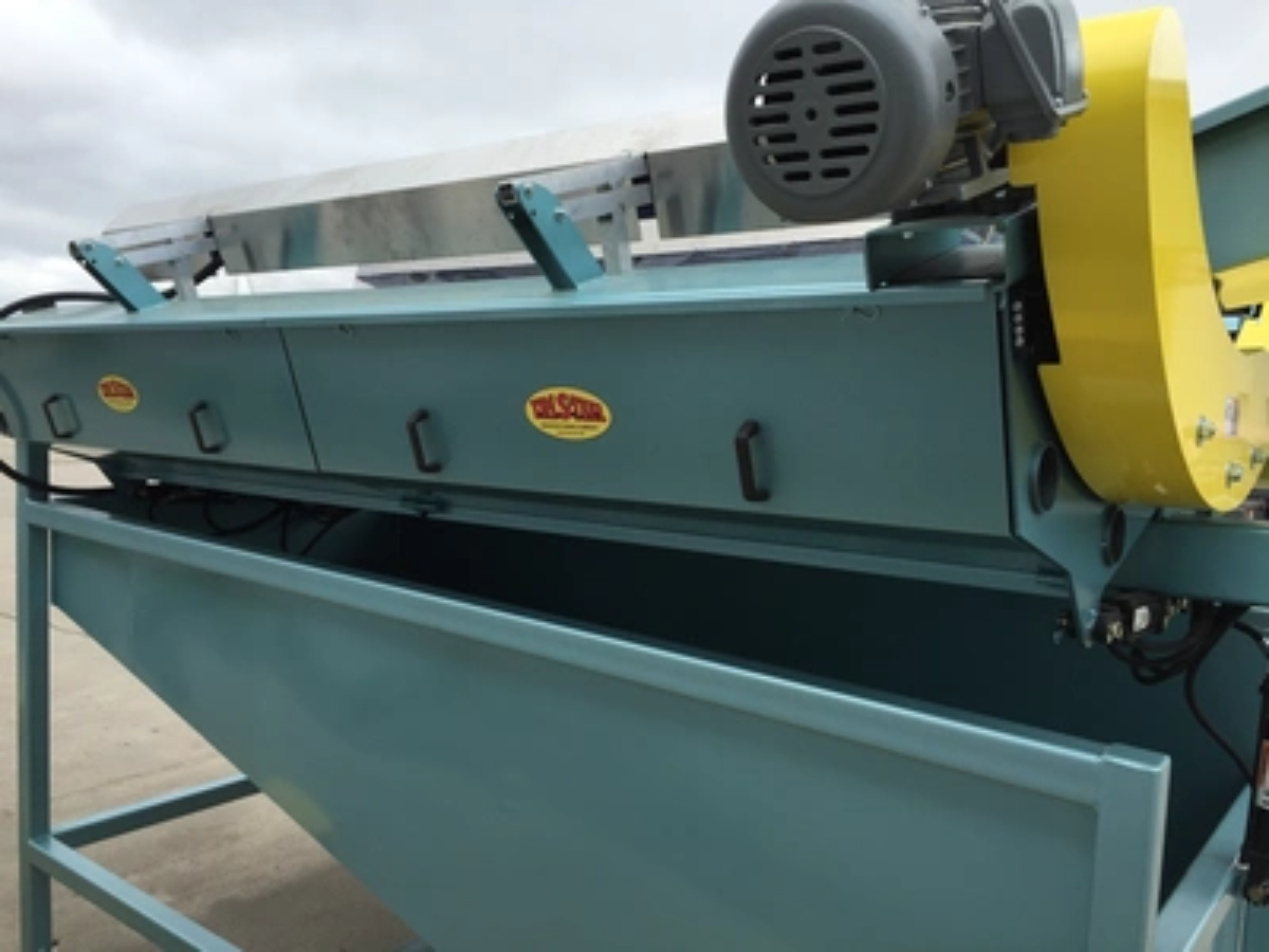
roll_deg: -2.5
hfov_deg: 61.7
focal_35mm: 29
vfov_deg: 48.2
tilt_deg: -5.0
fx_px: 1063
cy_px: 476
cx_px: 634
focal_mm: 4.15
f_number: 2.2
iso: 32
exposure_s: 1/989
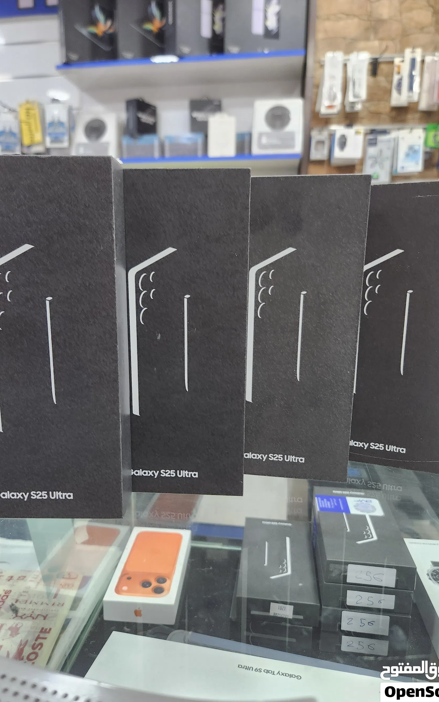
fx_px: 479
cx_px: 206
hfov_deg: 49.2
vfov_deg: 72.6
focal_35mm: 25
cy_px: 351
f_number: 1.8
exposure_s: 1/120
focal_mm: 5.4
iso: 640
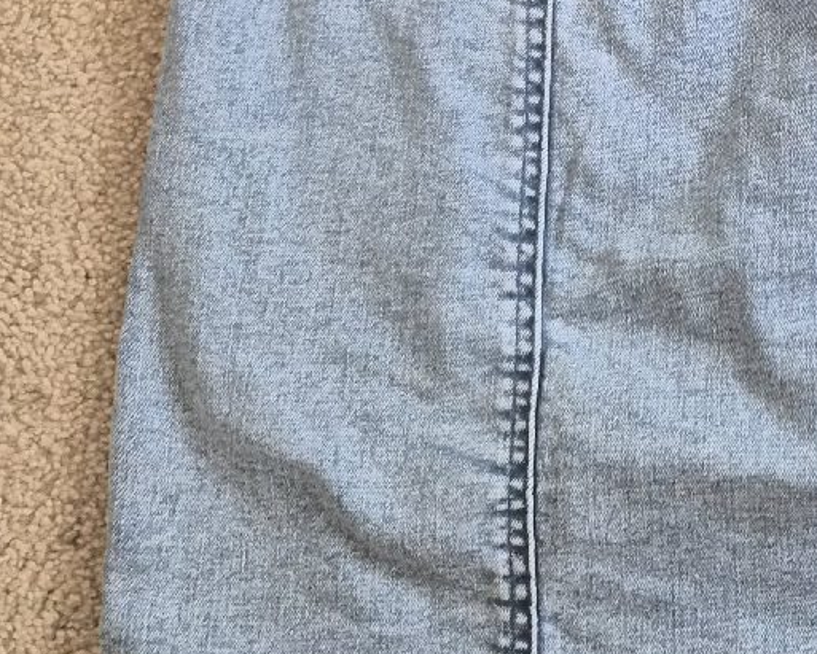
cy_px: -164
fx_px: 1694
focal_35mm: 70
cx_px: 799
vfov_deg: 20.3
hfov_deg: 25.9
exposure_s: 1/100
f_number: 1.8
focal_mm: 5.4
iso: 400
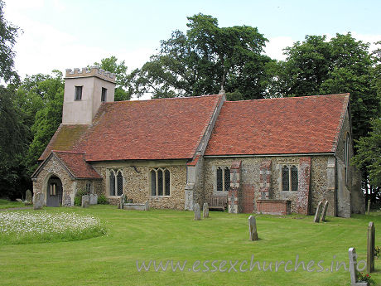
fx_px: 550
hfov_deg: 38.2
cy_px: 143
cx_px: 190
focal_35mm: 50
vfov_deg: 29.1
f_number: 4.9
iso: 50
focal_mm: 12.7
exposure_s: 1/140
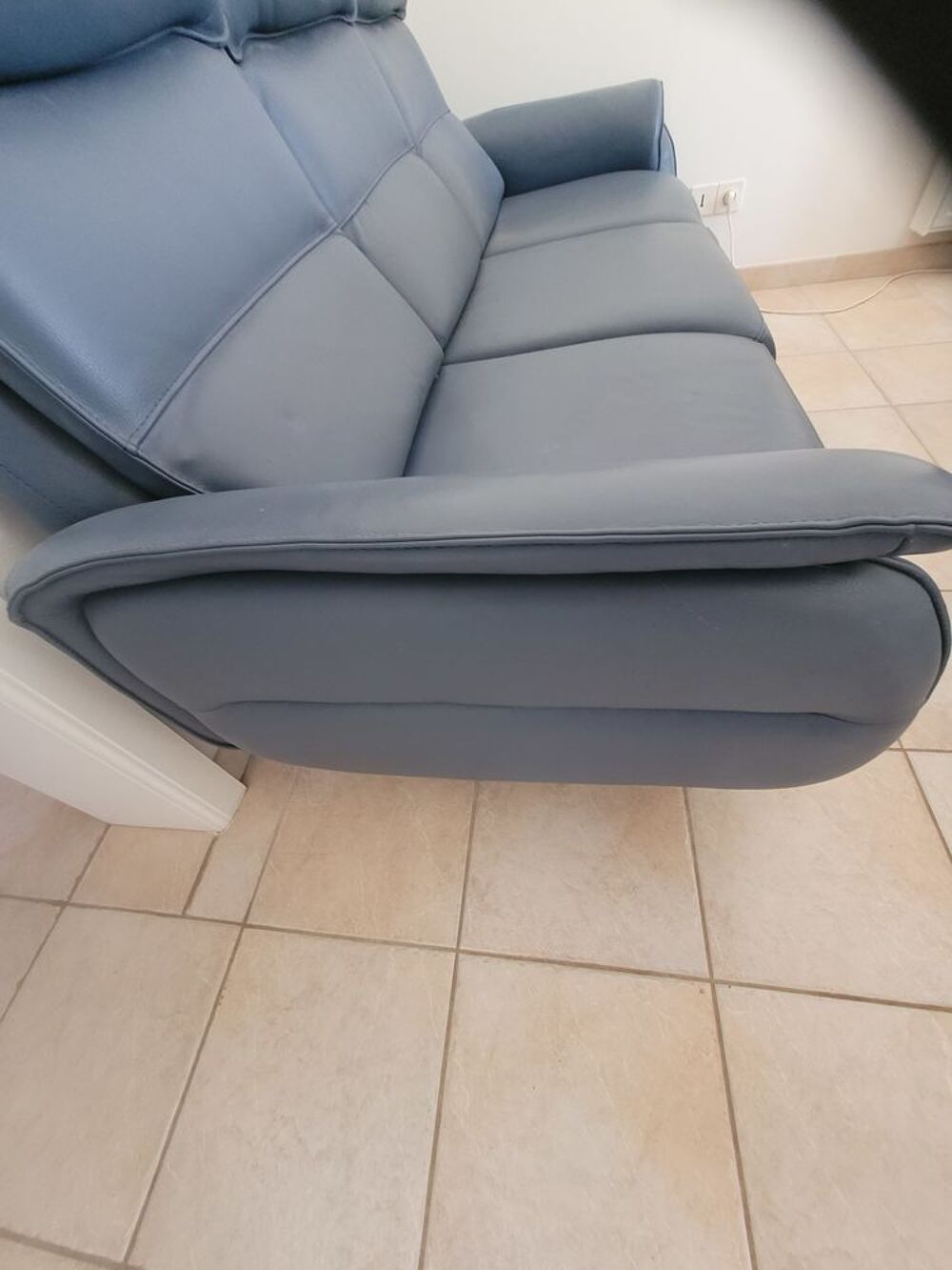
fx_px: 477
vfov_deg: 106.2
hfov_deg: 89.9
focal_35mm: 13
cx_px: 476
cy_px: 635
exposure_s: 1/33
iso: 500
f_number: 2.2
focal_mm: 1.74
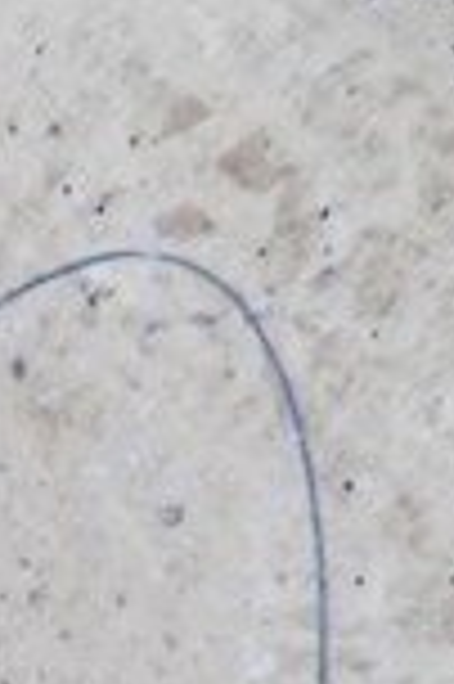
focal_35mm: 101
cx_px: -881
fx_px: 1915
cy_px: 990
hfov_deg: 10.2
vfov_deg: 18.2
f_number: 3.1
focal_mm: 4
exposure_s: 1/30
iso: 80
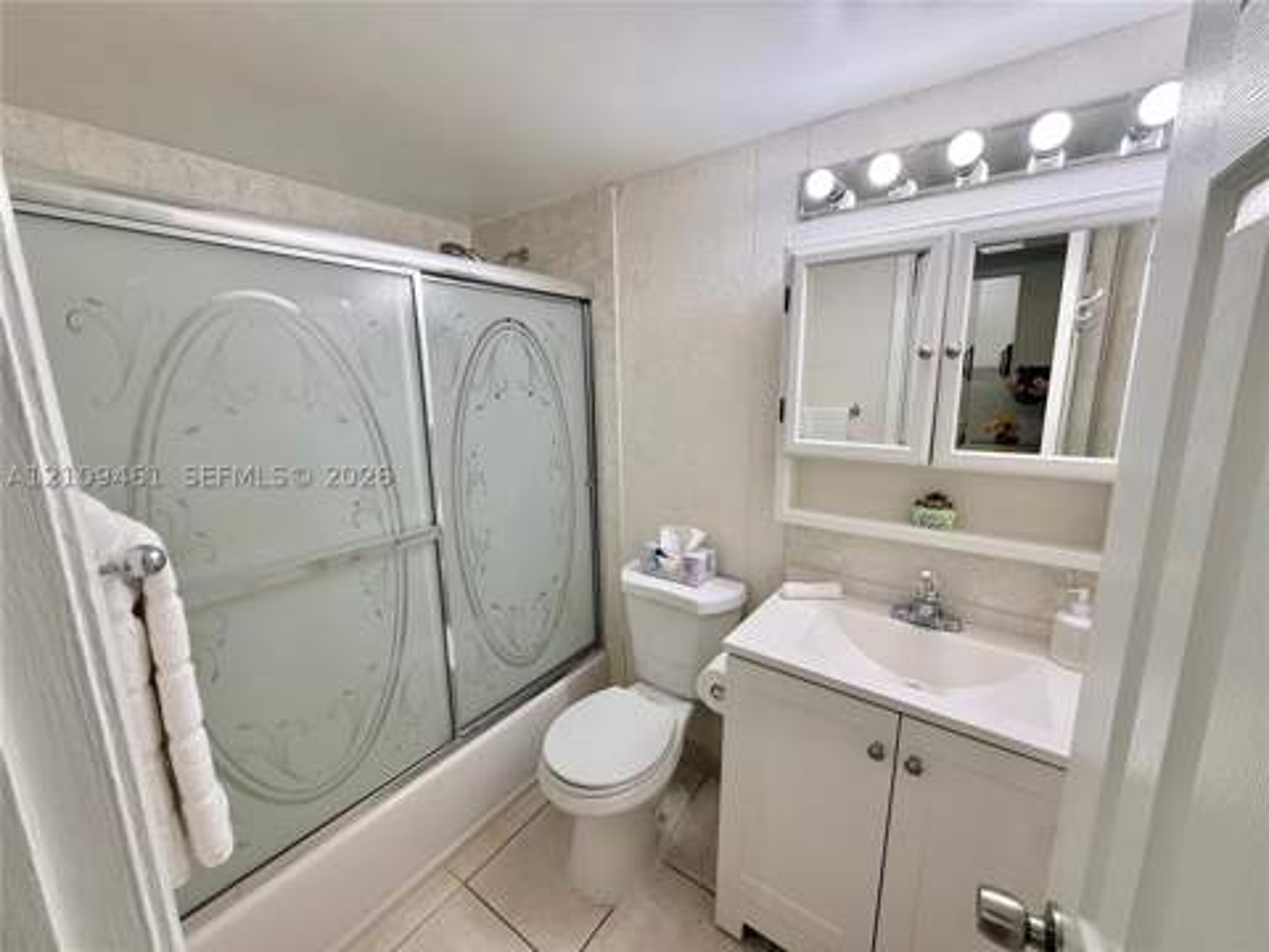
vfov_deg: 85.7
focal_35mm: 14
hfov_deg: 102.1
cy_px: 476
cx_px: 634
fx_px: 513
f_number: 2.2
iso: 80
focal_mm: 2.22
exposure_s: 1/99
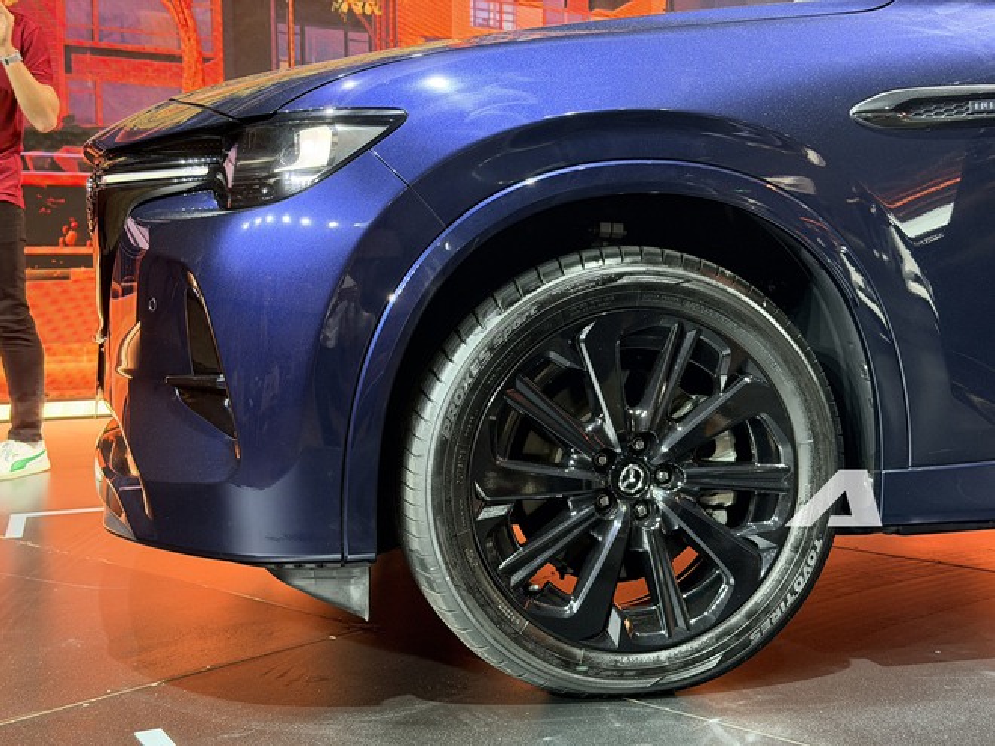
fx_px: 1380
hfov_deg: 39.7
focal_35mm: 48
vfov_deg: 30.3
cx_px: 498
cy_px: 373
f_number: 1.78
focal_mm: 6.76
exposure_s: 1/49
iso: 250
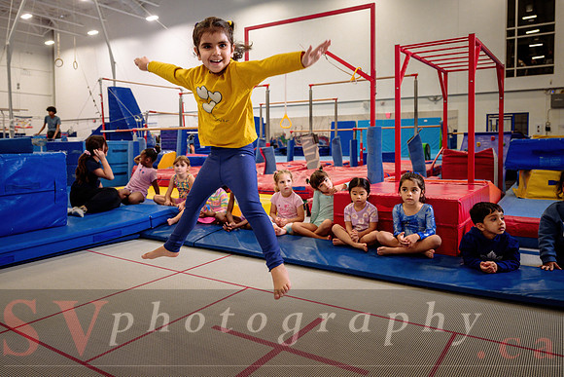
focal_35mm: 28
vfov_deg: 46.4
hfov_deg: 65.3
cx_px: 244
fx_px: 438
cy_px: 163
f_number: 3.5
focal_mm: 24
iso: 1600
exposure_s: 1/250
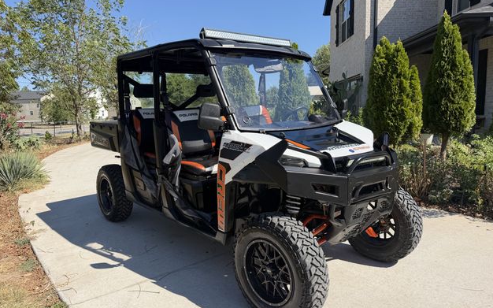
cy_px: 158
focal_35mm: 26
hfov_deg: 70.4
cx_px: 247
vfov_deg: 47.6
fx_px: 349
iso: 80
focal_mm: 6.76
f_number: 1.78
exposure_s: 1/3584
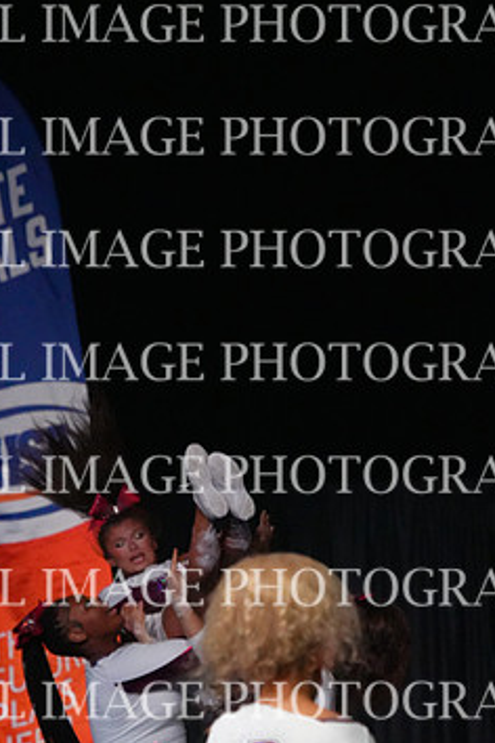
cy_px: 531
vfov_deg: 4.8
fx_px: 8786
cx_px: 207
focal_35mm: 426
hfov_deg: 3.2
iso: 16000
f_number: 5.6
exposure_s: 1/1250
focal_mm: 260
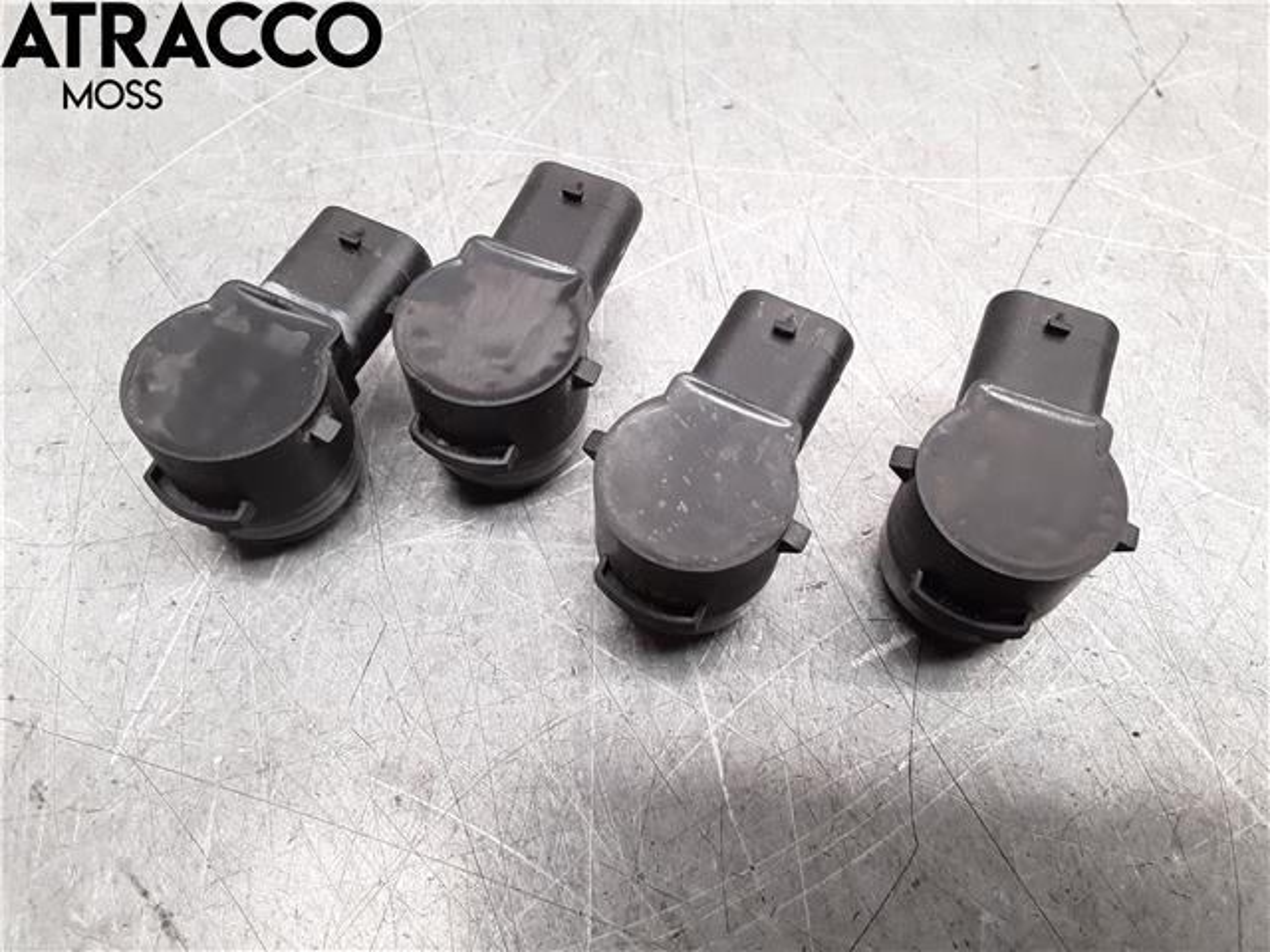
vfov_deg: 49.7
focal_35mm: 28
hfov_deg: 63.4
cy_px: 476
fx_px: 1027
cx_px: 635
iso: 64
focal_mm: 2.91
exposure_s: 1/50
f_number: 1.9
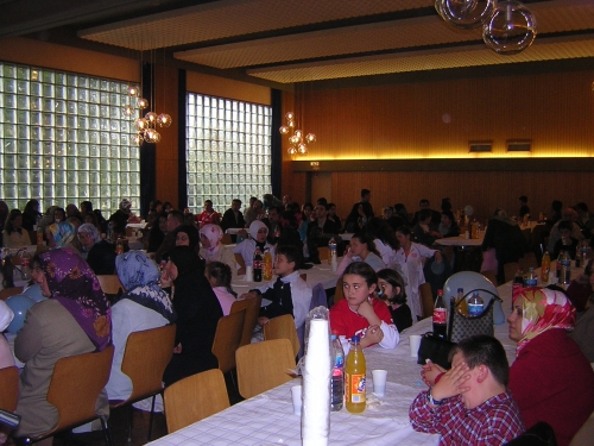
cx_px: 297
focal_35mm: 36
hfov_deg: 51.4
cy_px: 223
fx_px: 618
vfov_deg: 39.7
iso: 253
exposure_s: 1/60.1
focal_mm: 4.7
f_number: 2.6
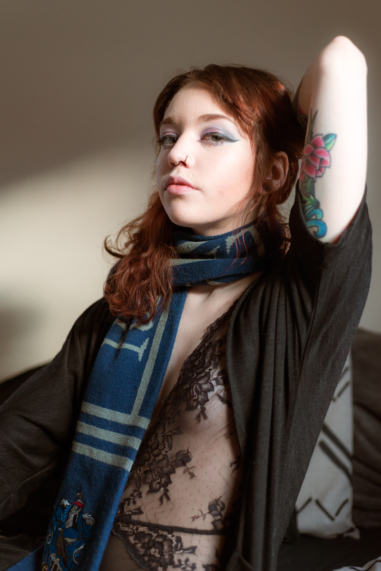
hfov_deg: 27.0
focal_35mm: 50
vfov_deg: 39.6
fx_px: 793
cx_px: 190
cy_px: 286
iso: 1600
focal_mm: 50
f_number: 2.5
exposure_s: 1/640
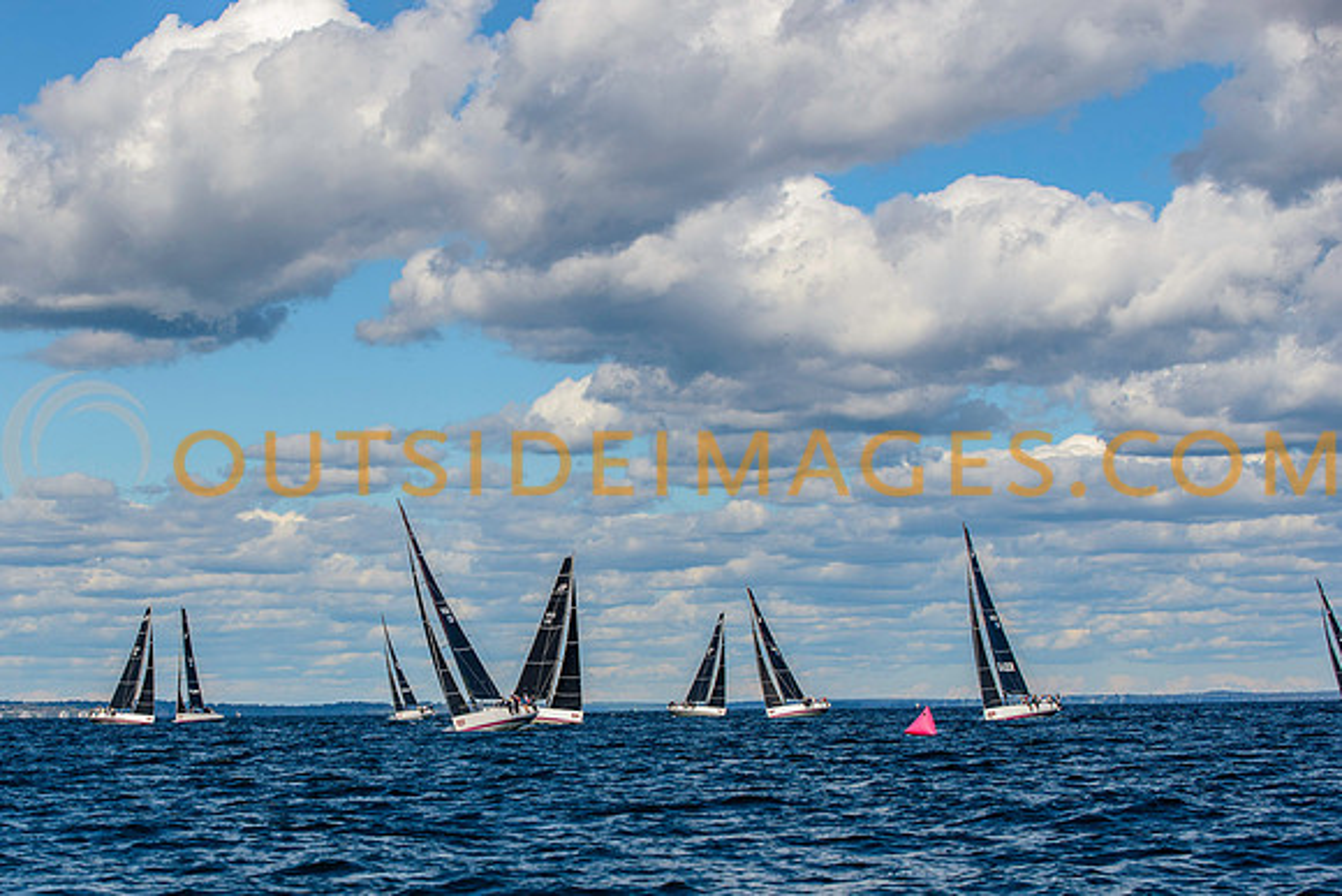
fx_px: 3947
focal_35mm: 106
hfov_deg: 19.2
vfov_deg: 12.9
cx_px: 454
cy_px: 593
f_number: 5.6
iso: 250
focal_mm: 80
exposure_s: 1/2000
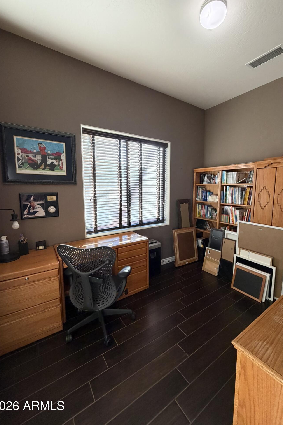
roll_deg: -0.4
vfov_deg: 100.4
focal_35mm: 15
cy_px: 207
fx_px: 177
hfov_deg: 77.1
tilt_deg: -6.6
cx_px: 155
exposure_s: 1/60
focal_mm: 2.22
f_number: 2.2
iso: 250
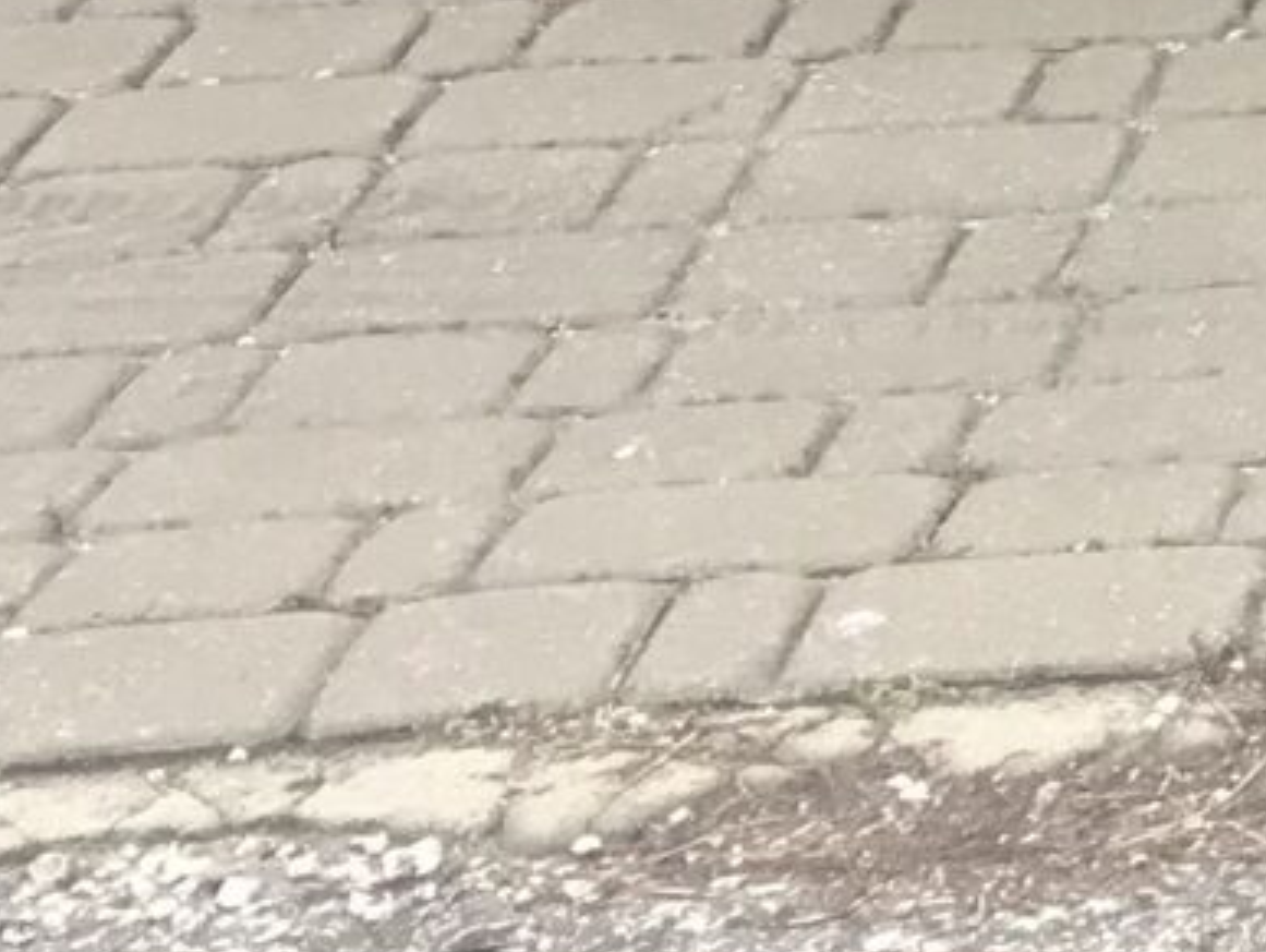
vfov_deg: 7.5
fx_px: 6772
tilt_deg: -10.5
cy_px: -1354
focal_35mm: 185
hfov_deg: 9.3
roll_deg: -0.8
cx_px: 3255
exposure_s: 1/191
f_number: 1.8
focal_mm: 3.99
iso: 20
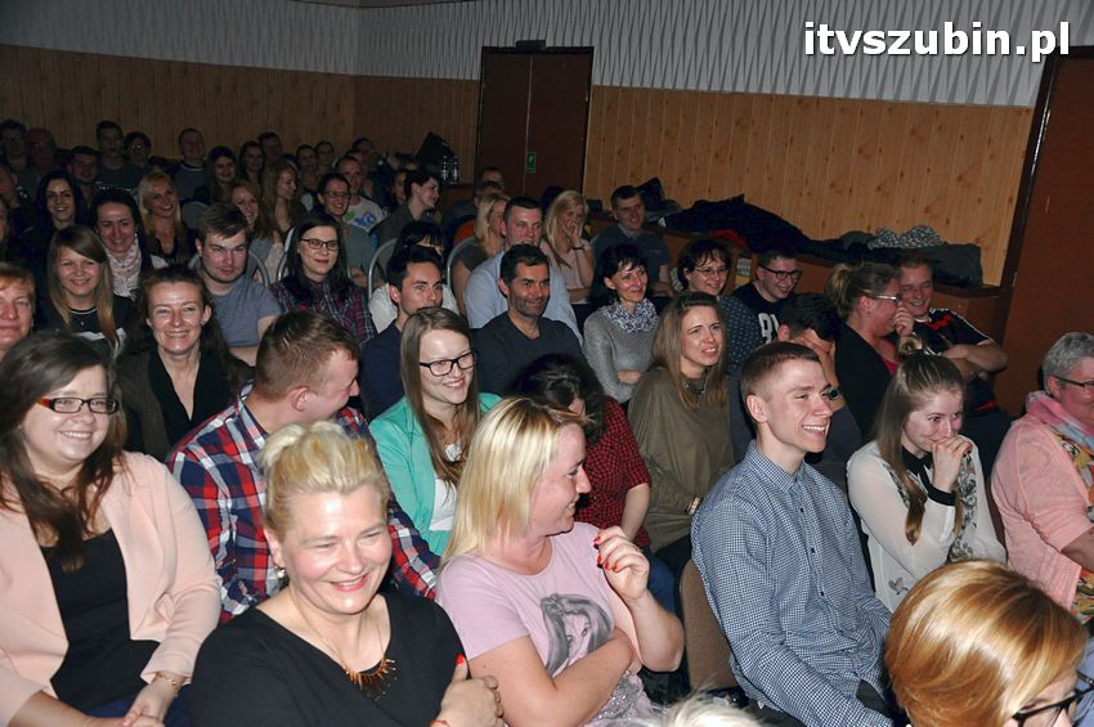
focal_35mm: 32
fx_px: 956
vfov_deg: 41.6
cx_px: 547
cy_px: 364
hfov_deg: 59.5
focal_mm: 21
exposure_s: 1/60
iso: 1000
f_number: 4.5
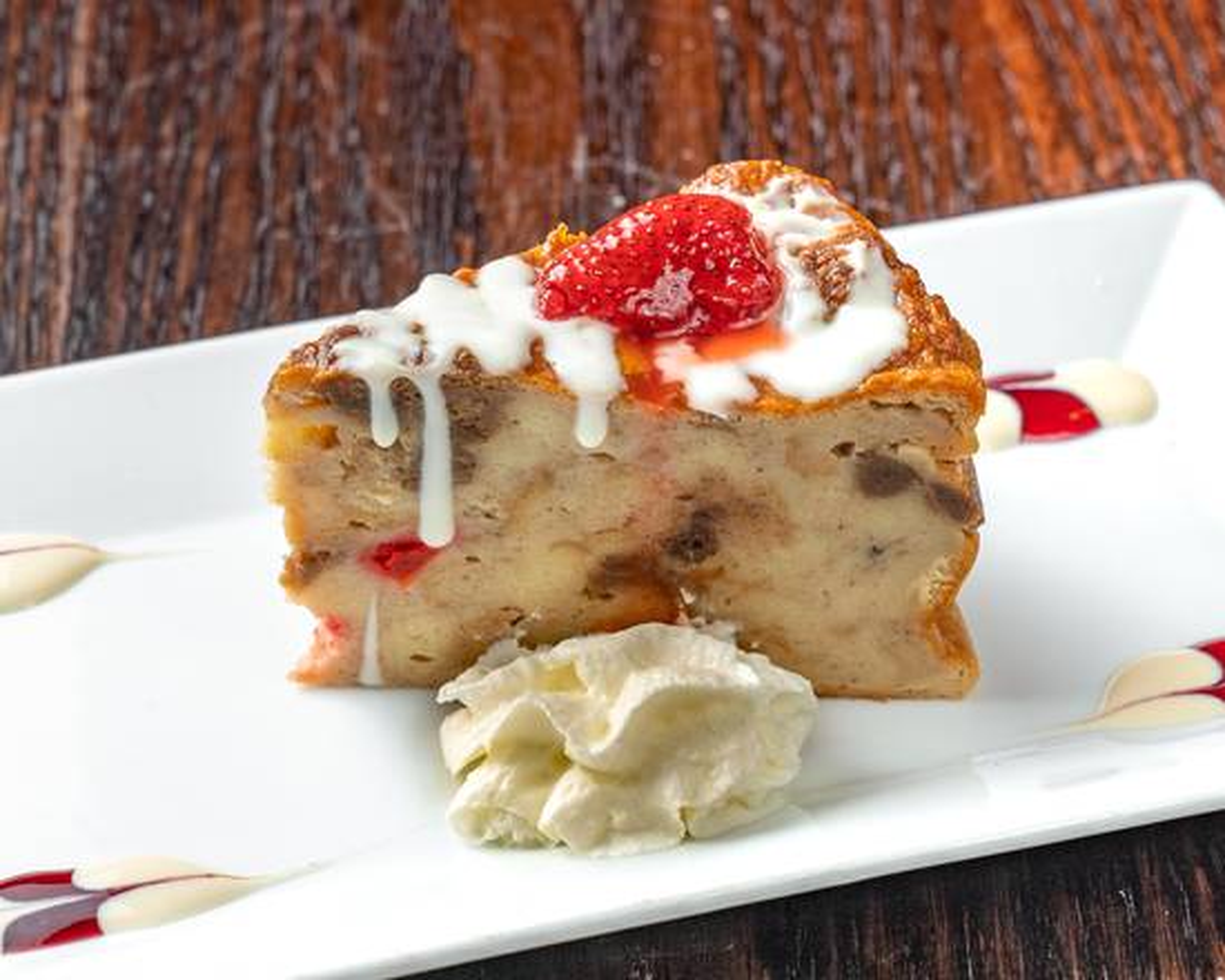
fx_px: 4156
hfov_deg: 16.8
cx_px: 551
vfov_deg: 13.4
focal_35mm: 115
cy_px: 582
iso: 200
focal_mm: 58.8
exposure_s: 1/200
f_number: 8
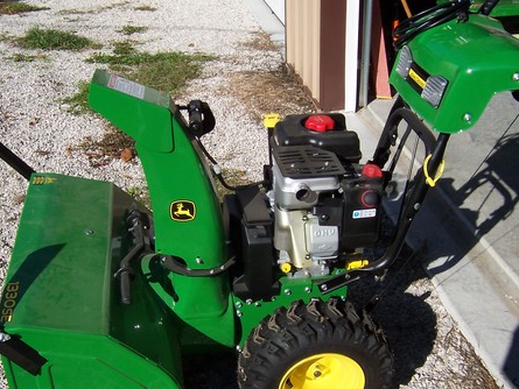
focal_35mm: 44
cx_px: 239
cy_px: 234
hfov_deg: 42.9
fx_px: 660
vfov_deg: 32.8
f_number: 5.6
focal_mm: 5.6
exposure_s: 1/500
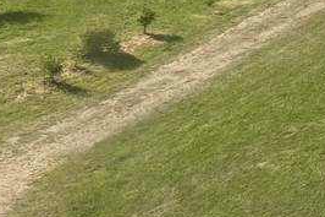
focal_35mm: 122
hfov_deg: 13.8
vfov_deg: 10.7
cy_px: -140
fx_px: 1101
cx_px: 682
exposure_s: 1/3571
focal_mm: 5.7
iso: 50
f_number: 1.5
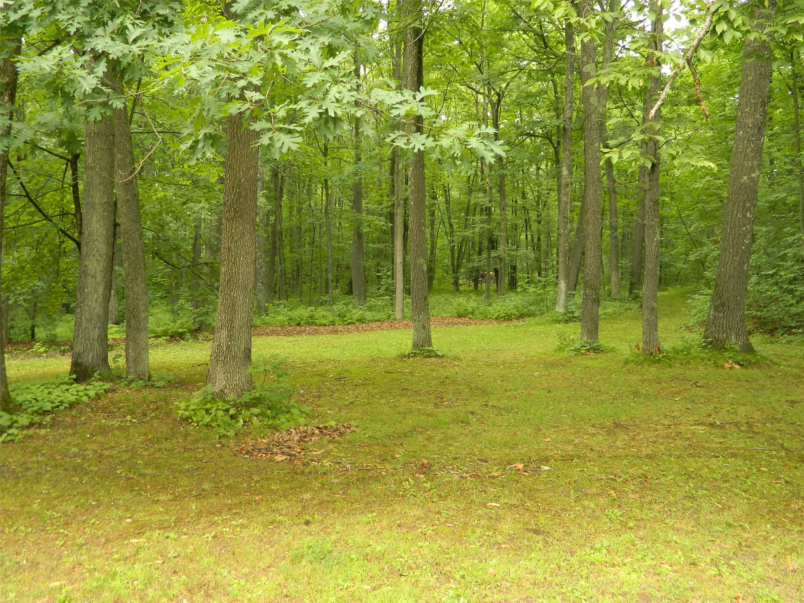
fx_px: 720
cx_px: 402
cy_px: 302
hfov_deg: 58.4
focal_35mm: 31
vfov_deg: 45.4
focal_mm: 5.6
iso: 80
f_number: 3.2
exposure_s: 1/40
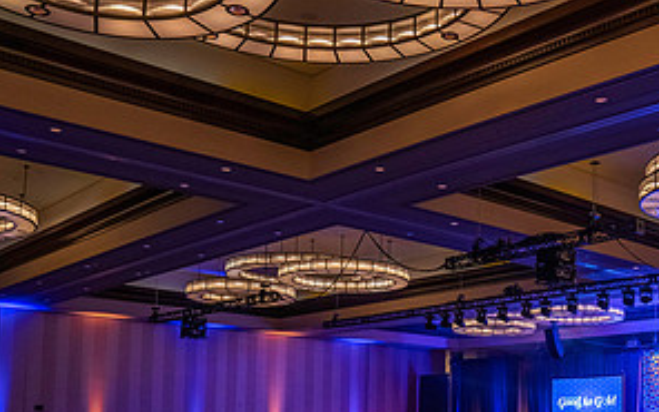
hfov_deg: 40.6
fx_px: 862
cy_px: 357
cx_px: 501
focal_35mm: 48
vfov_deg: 26.1
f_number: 2.8
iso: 3200
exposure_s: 1/160
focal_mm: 24
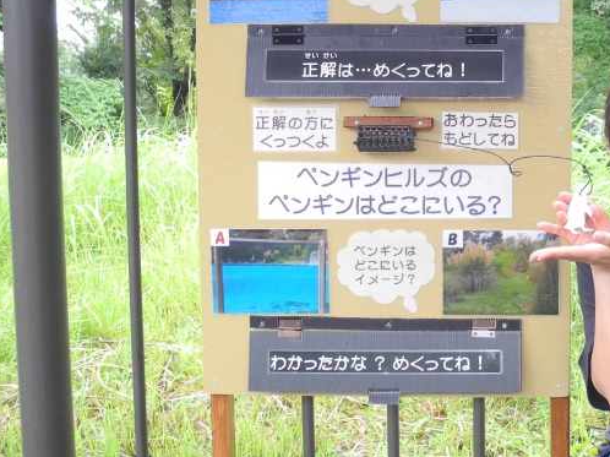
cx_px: 552
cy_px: 157
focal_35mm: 59
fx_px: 1039
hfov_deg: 31.2
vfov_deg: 24.7
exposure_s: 1/30
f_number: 2.8
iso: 104
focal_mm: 6
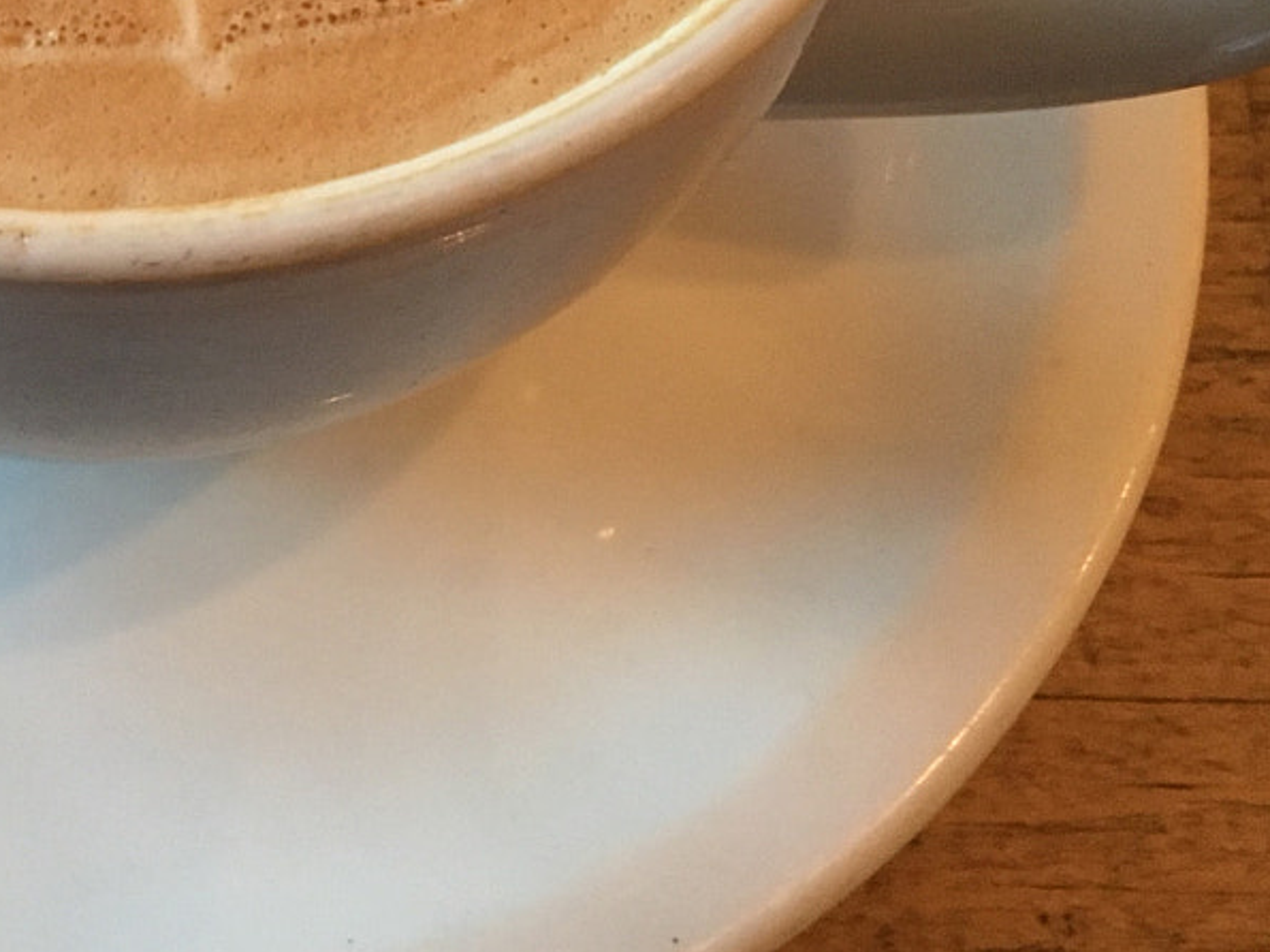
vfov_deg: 18.4
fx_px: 2861
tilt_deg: -62.3
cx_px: 143
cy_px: -4
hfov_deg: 24.4
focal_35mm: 78
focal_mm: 4.15
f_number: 2.2
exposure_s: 1/30
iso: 125
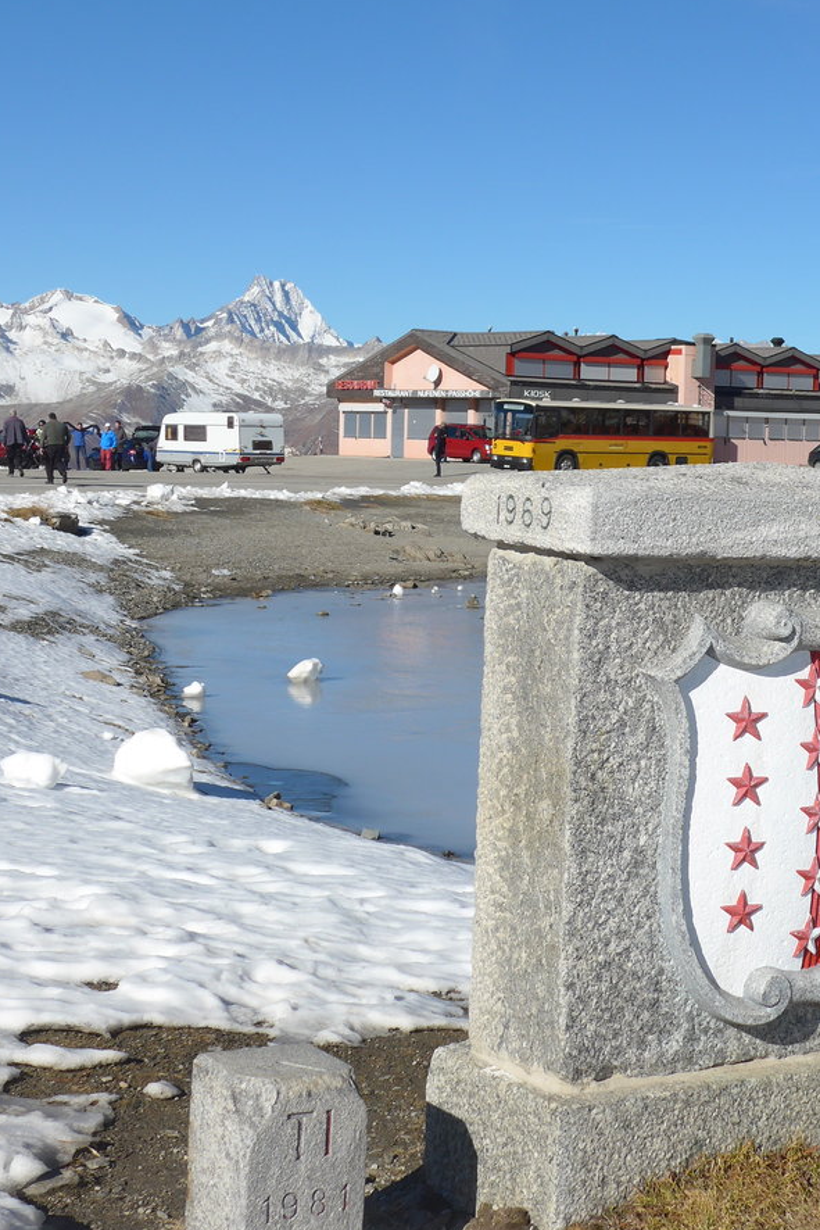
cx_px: 642
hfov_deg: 19.6
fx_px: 2356
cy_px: 615
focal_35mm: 69
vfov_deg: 29.2
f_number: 3.5
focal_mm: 10.1
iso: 80
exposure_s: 1/1600
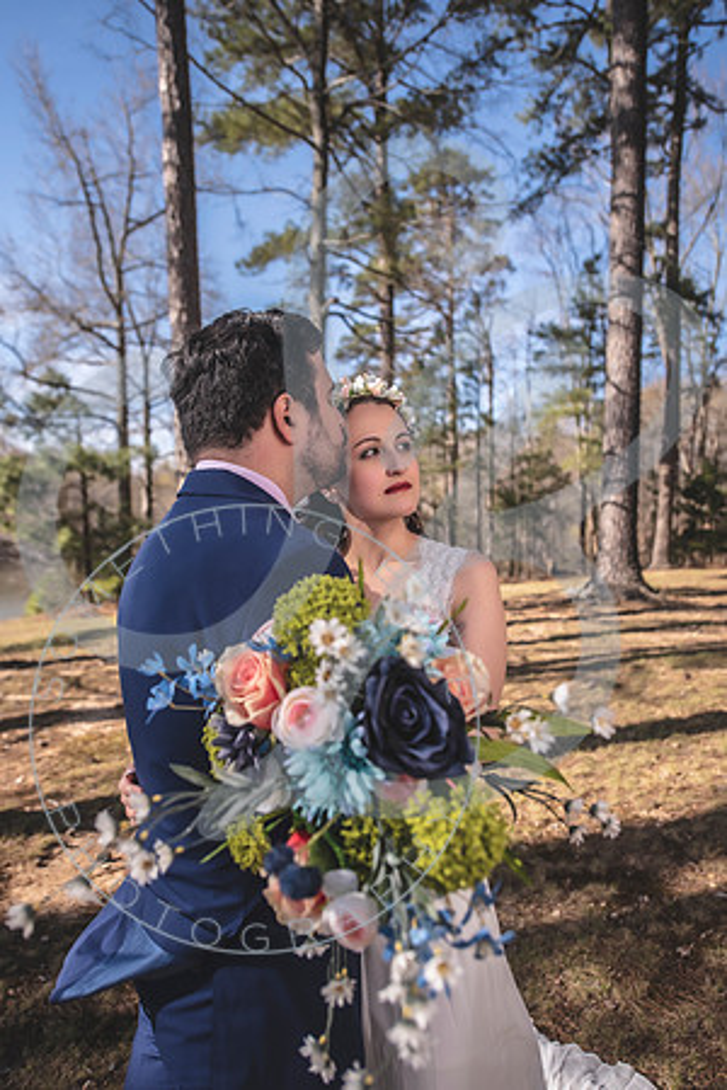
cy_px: 545
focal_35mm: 24
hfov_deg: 53.1
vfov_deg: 73.7
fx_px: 727
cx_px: 364
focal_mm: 24
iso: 100
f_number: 2.8
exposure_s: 1/1250
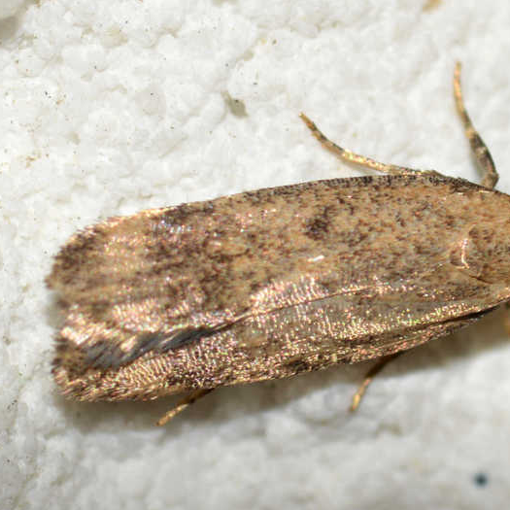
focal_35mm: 233
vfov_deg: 7.5
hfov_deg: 7.5
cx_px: 376
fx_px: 3884
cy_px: 248
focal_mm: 100
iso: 100
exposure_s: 1/200
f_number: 20
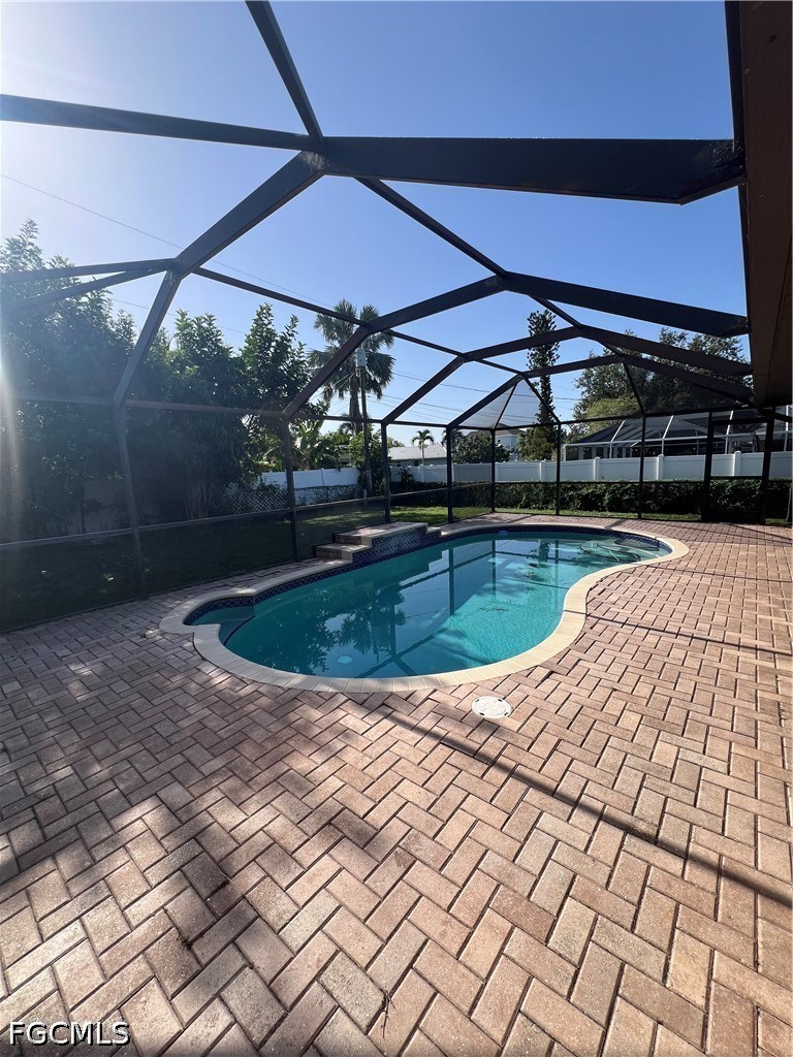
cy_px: 528
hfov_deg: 89.9
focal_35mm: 13
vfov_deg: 106.2
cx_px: 396
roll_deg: +2.4
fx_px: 397
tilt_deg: -7.4
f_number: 1.8
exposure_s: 1/1468
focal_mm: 1.57
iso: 32
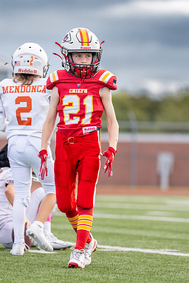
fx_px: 2992
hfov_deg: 3.6
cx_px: 81
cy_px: 146
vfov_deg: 5.4
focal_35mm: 380
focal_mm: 200
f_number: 2.8
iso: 400
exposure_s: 1/2500
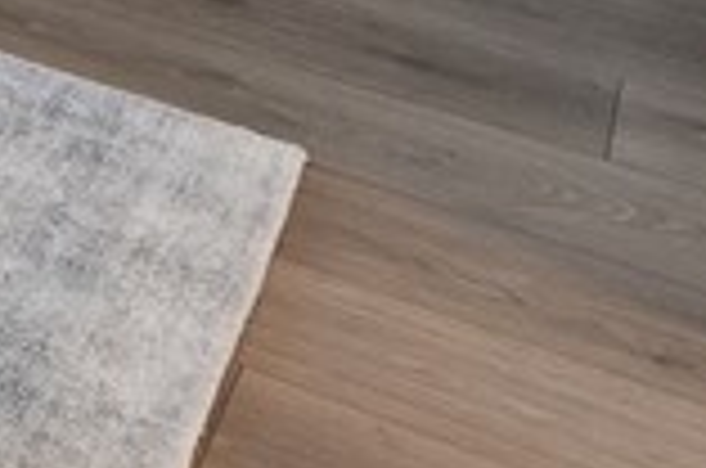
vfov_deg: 9.1
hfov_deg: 12.1
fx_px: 2172
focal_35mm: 111
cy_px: -1055
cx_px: -1246
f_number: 9
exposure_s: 1/40
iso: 400
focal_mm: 16
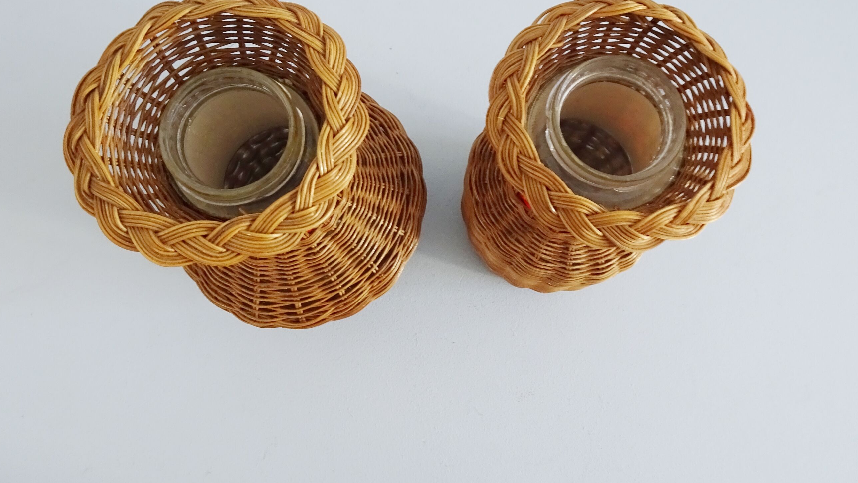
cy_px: 192
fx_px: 614
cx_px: 438
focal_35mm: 27
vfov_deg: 42.7
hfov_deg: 69.9
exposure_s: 1/30
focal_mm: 4.1
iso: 250
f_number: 3.5
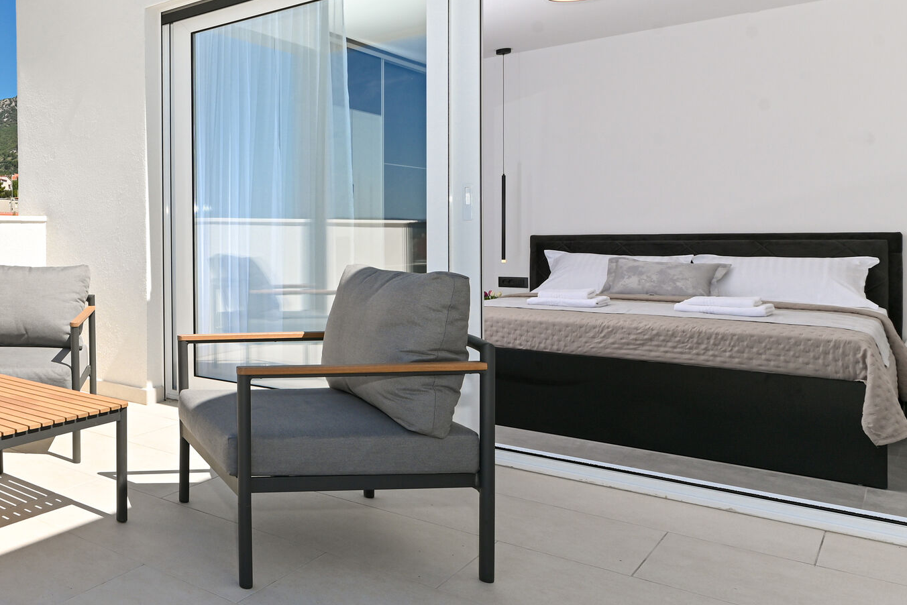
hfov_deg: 51.6
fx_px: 731
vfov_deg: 44.8
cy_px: 244
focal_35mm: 29
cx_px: 10
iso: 100
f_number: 11
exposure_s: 1/200
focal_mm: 14
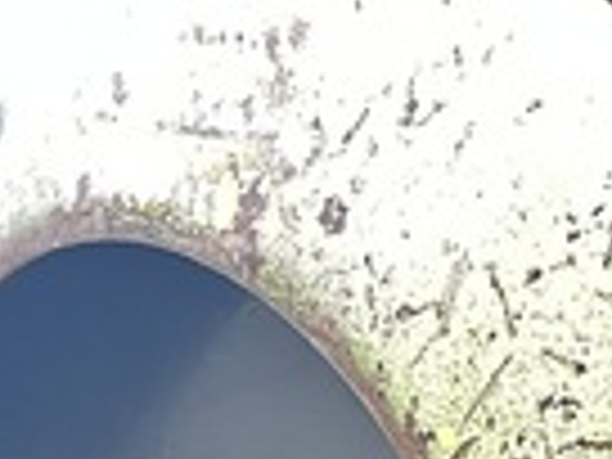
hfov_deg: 16.0
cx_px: 500
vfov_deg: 11.5
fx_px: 2157
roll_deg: -0.3
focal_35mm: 122
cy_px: 756
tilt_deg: -19.1
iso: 640
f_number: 1.5
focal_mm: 5.7
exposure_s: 1/30
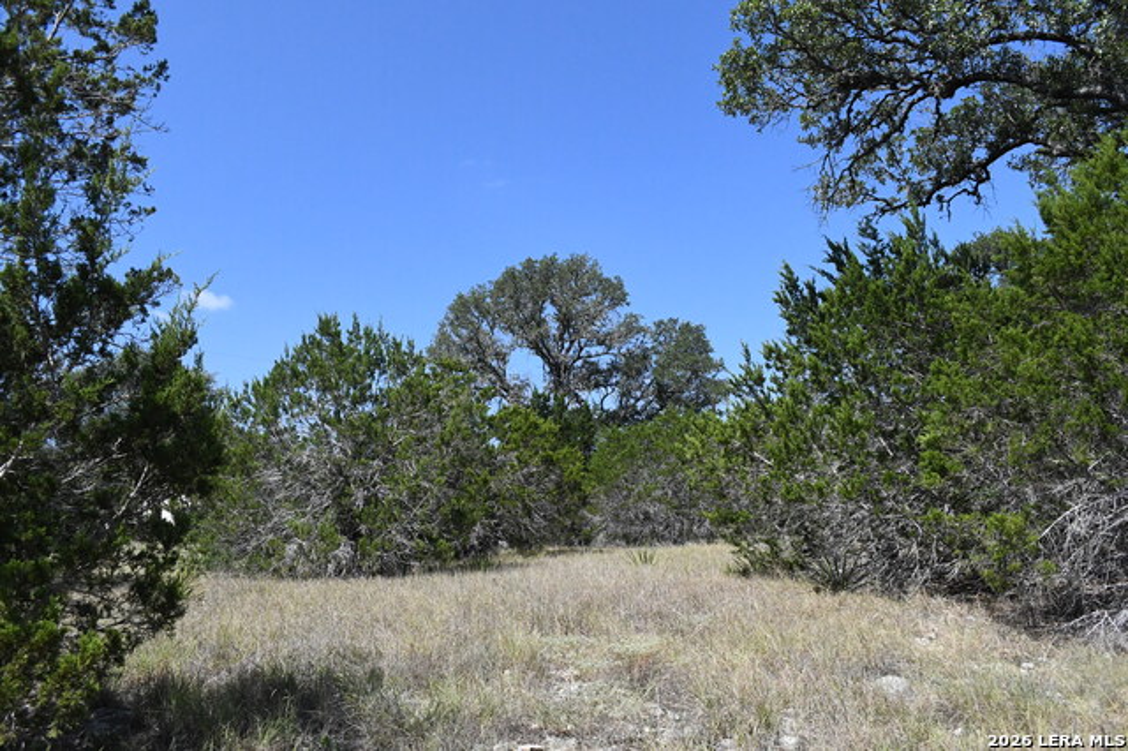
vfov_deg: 47.9
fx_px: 846
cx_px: 564
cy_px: 376
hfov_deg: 67.4
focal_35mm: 27
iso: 2500
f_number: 8
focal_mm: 18
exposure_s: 1/8000
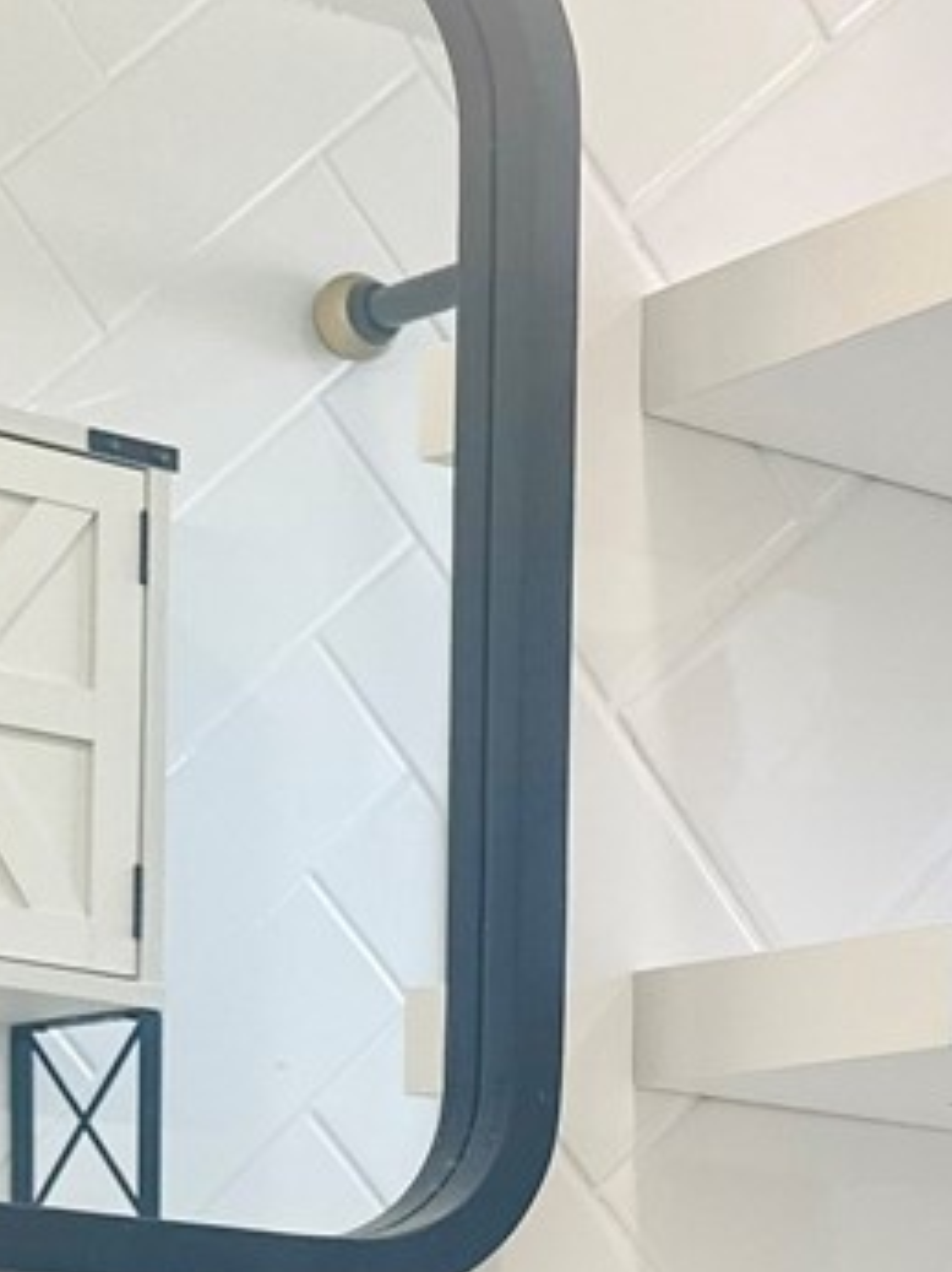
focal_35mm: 111
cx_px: 1459
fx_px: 4075
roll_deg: -2.2
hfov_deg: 12.6
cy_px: 1996
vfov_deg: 16.0
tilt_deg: -4.8
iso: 64
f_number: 1.78
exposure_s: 1/120
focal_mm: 6.86
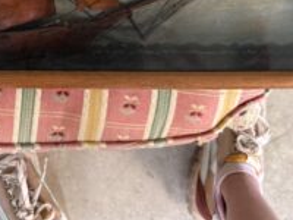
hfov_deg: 25.4
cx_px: -16
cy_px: -104
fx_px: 609
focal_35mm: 72
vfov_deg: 18.3
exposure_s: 1/50
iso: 160
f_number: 1.78
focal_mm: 6.76
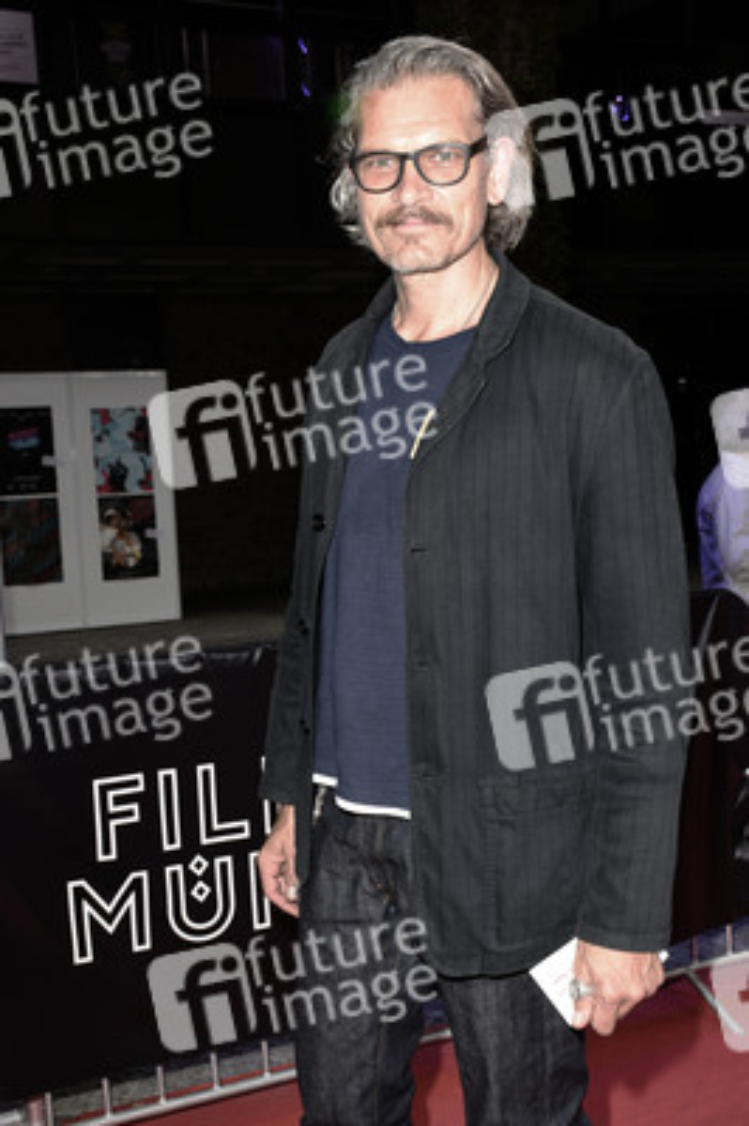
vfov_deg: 48.0
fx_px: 1266
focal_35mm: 40
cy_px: 563
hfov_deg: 33.0
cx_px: 374
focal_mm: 27
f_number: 6.3
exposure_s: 1/160
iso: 320
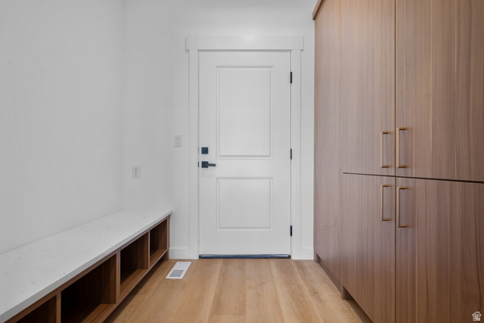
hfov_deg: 98.5
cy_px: 162
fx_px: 208
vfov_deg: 75.5
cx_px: 242
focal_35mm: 16
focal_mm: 15.5
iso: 500
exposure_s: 1/2.5
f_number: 8
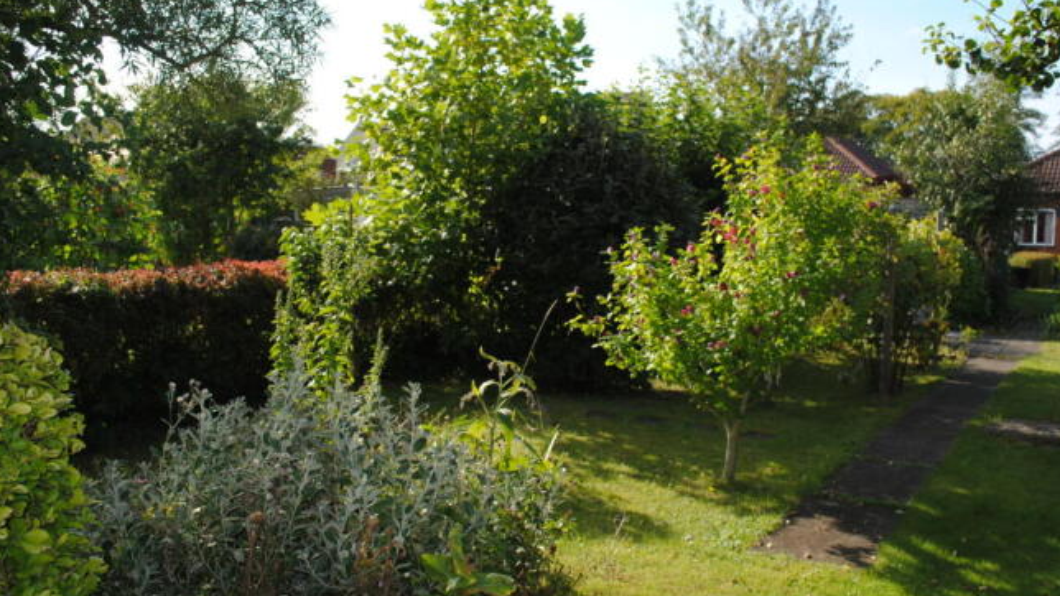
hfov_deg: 56.6
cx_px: 532
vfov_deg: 33.7
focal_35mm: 35
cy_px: 261
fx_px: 984
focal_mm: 22
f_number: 6.3
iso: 100
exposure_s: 1/200
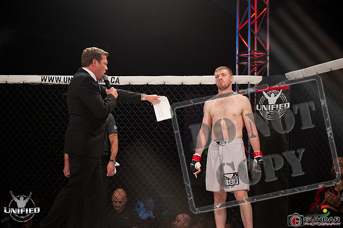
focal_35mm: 74
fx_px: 701
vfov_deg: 18.5
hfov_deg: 27.5
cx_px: 172
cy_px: 114
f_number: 4
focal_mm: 70
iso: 1600
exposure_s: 1/500
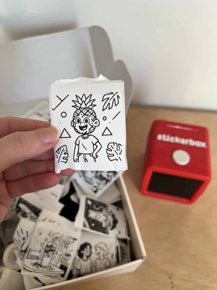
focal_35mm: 26
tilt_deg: -52.0
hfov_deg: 53.1
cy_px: 145
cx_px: 108
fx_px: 217
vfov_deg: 67.3
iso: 125
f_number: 1.5
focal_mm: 5.7
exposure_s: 1/120
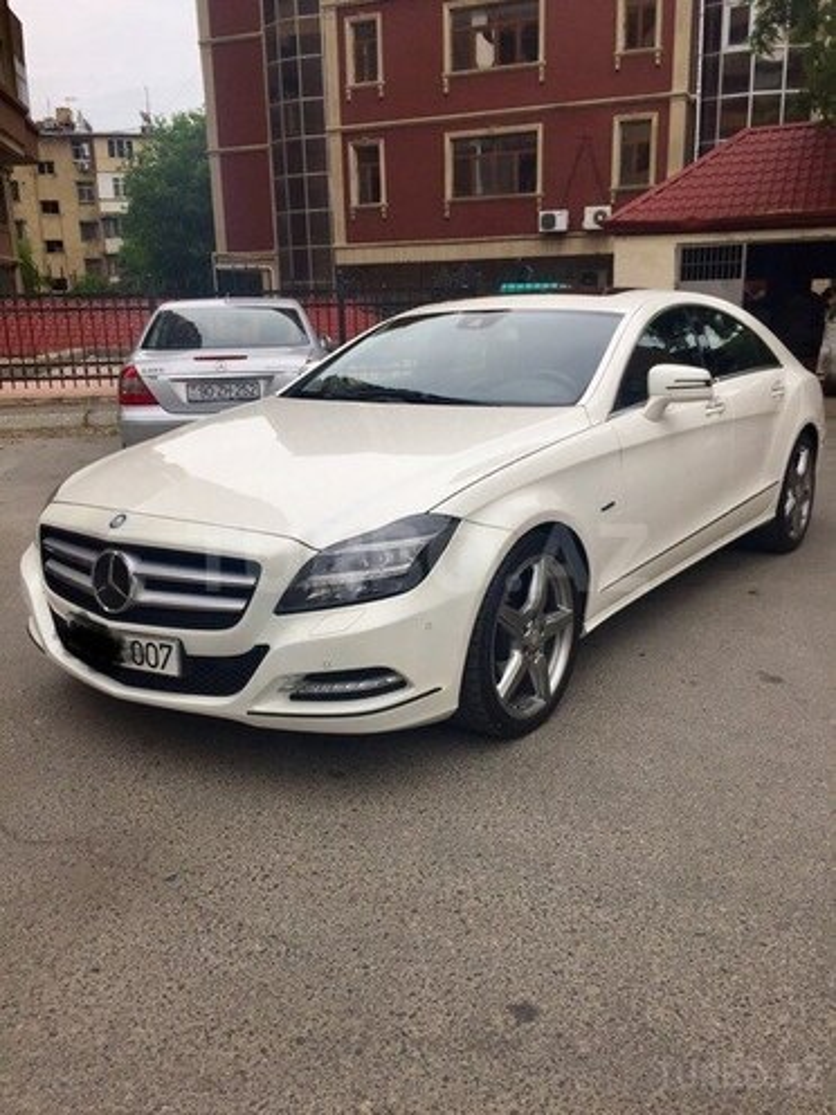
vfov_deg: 61.7
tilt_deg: -13.9
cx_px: 418
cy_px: 558
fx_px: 934
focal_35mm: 29
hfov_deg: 48.2
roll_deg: +1.4
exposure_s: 1/520
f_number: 2.2
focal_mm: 4.15
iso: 32
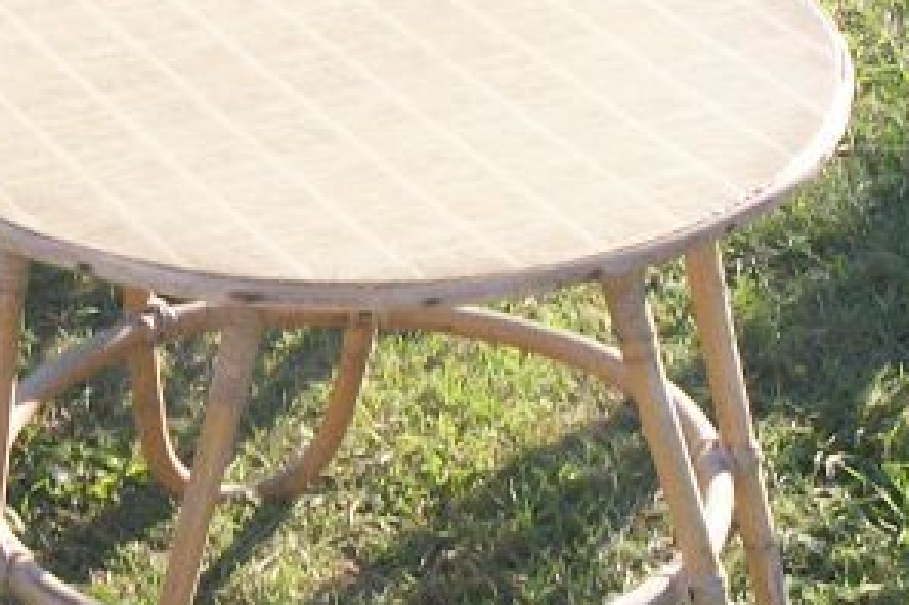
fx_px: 3634
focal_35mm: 144
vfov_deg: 9.5
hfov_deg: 14.2
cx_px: 255
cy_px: 132
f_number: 8.8
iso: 80
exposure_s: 1/60
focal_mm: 5.7
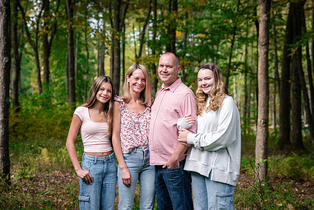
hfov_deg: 19.5
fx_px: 916
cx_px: 157
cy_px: 105
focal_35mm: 105
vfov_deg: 13.0
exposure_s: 1/250
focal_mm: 105
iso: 640
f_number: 6.3
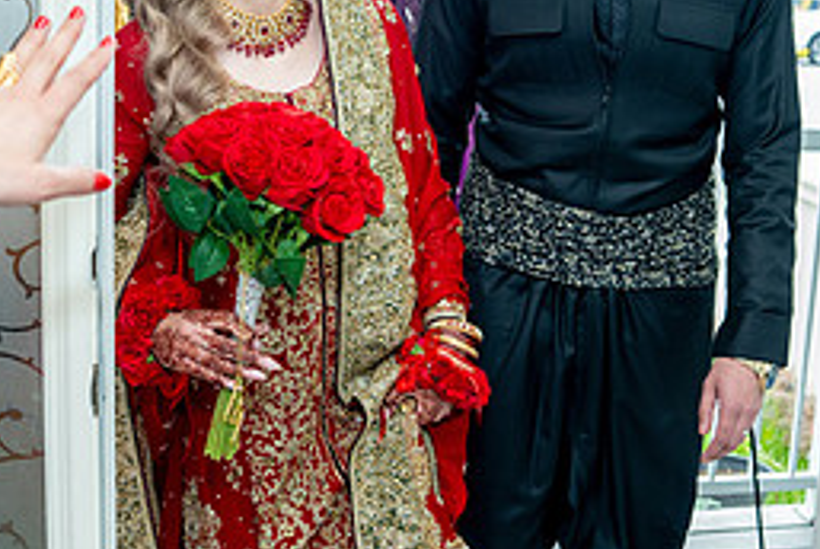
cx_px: 466
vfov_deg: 22.6
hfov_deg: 33.3
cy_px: 184
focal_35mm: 60
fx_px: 1368
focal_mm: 24
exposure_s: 1/320
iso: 1000
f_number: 2.8
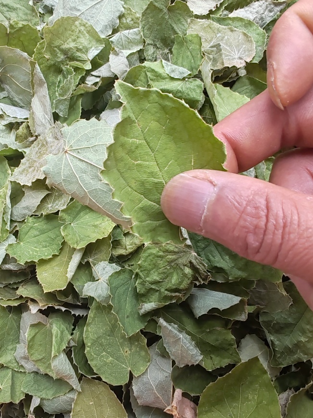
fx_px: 386
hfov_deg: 44.0
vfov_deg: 56.8
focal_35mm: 32
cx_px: 130
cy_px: 202
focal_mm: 1.96
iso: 80
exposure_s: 1/100
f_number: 2.2
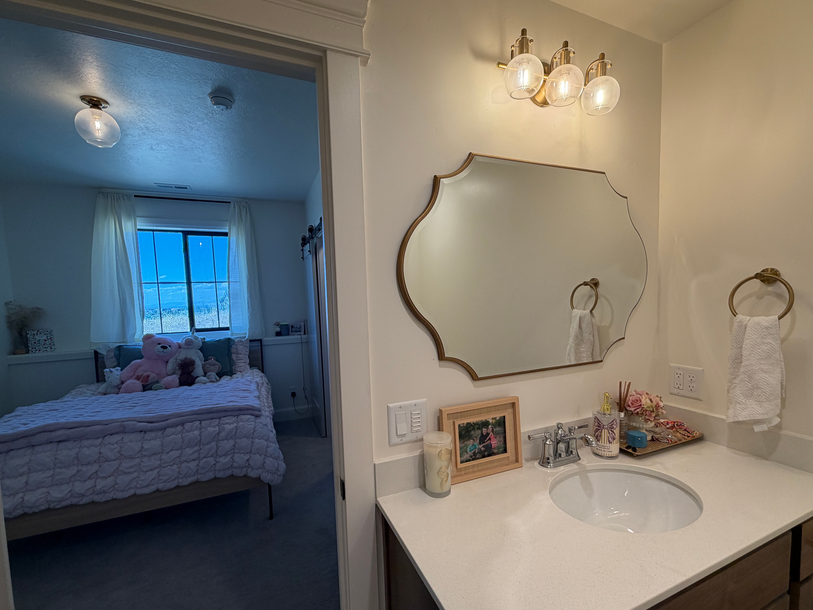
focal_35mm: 16
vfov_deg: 78.0
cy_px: 326
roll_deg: +1.9
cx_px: 427
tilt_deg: -5.4
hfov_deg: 94.4
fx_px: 376
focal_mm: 2.22
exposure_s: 1/120
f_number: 2.2
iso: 100
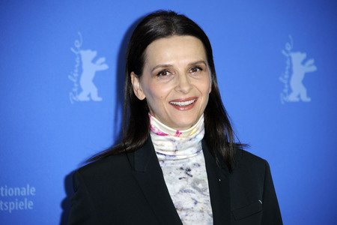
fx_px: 2153
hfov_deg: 9.0
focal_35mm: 230
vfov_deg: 6.0
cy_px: 112
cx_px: 168
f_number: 6.3
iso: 800
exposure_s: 1/200
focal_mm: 230
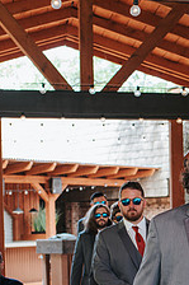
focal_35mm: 92
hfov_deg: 14.5
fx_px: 726
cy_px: 245
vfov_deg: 21.8
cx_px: 212
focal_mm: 35
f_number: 3.2
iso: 280
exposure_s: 1/125
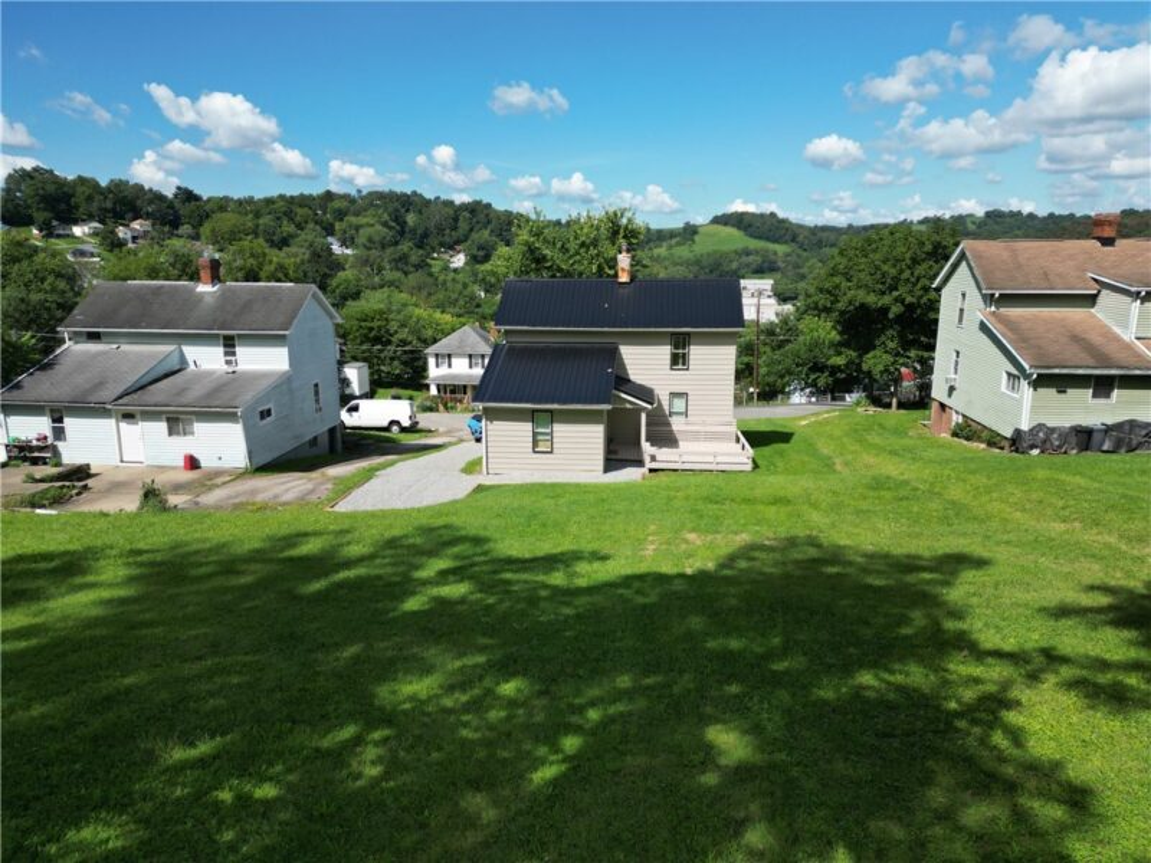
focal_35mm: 24
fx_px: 798
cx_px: 576
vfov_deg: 56.8
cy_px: 432
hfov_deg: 71.6
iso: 100
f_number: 1.7
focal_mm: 6.72
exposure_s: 1/320
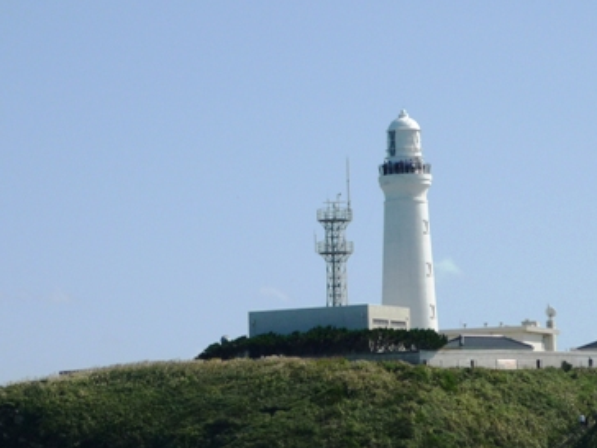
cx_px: 326
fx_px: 3104
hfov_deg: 11.0
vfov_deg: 8.2
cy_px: 222
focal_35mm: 180
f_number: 5.1
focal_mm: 16.5
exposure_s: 1/1000
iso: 100
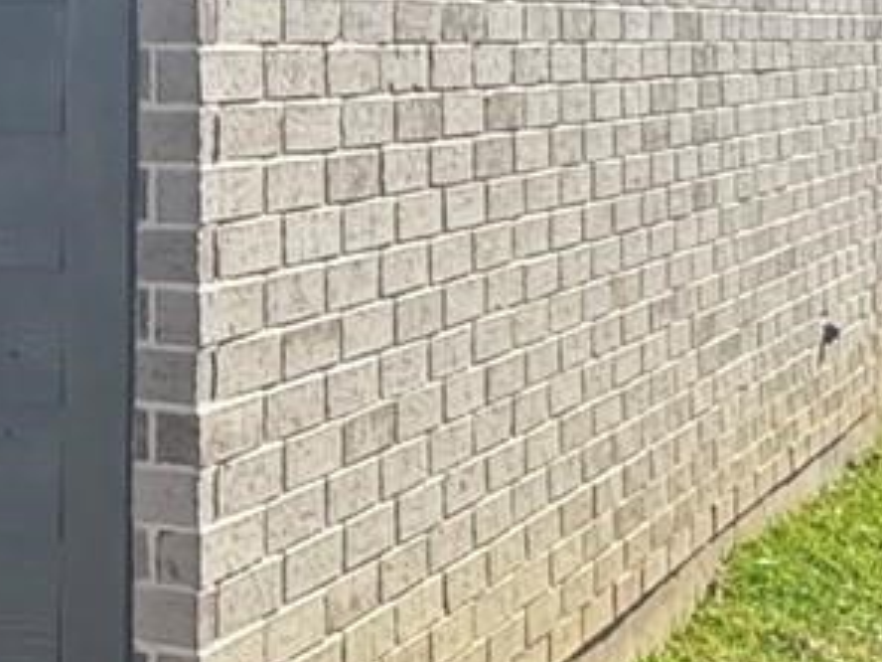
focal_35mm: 97
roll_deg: +0.4
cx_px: -429
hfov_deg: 18.1
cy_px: 36
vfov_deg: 15.0
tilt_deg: +0.3
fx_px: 2472
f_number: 2.2
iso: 40
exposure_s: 1/771
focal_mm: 2.22
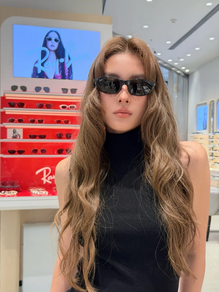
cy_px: 146
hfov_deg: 30.3
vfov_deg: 39.7
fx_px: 405
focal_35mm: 48
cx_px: 110
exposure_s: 1/189
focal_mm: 6.76
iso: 200
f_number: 1.78
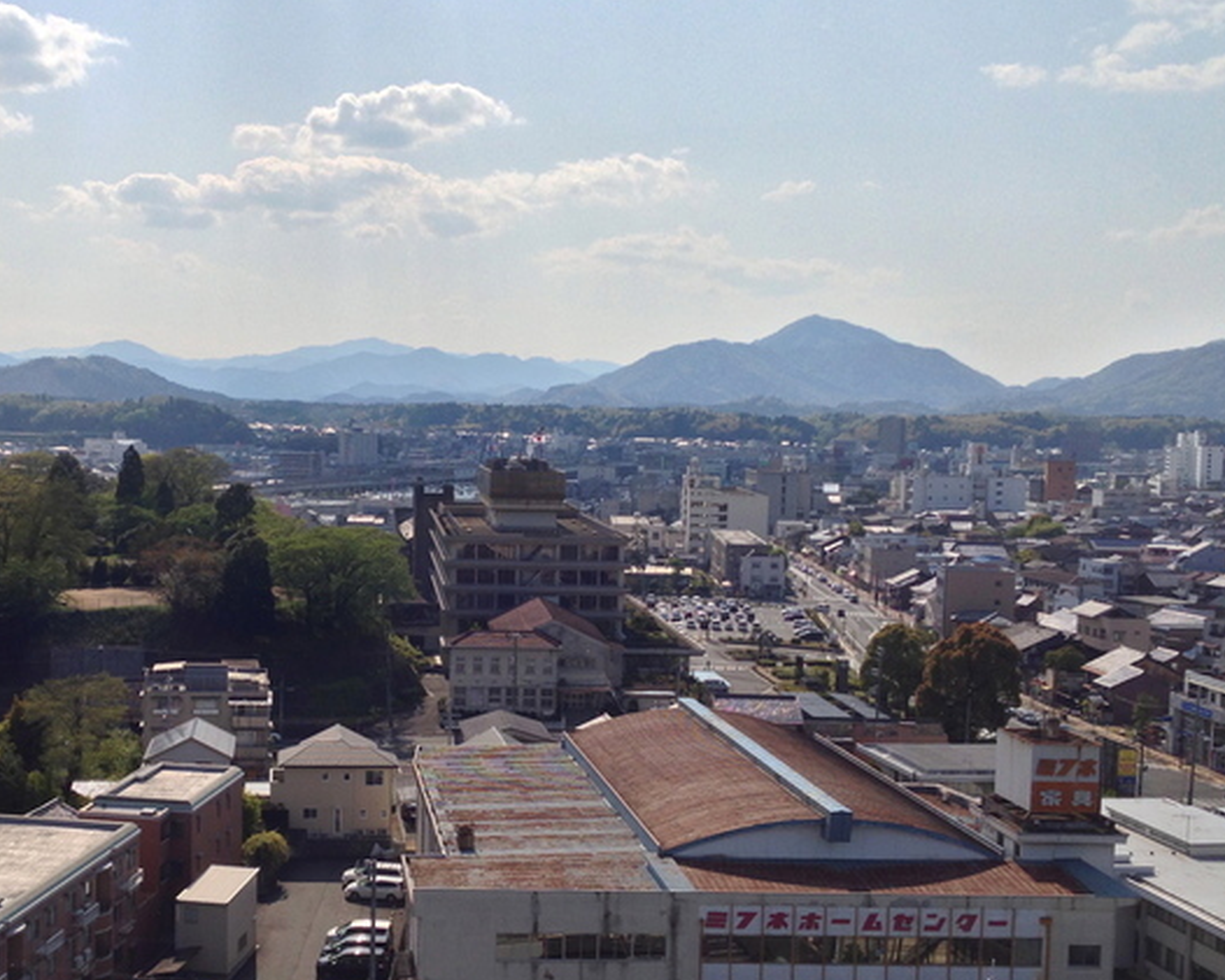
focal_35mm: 49
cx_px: 366
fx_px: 1777
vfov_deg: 30.8
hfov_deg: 37.4
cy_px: 556
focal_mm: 4.13
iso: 50
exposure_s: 1/2857
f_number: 2.4
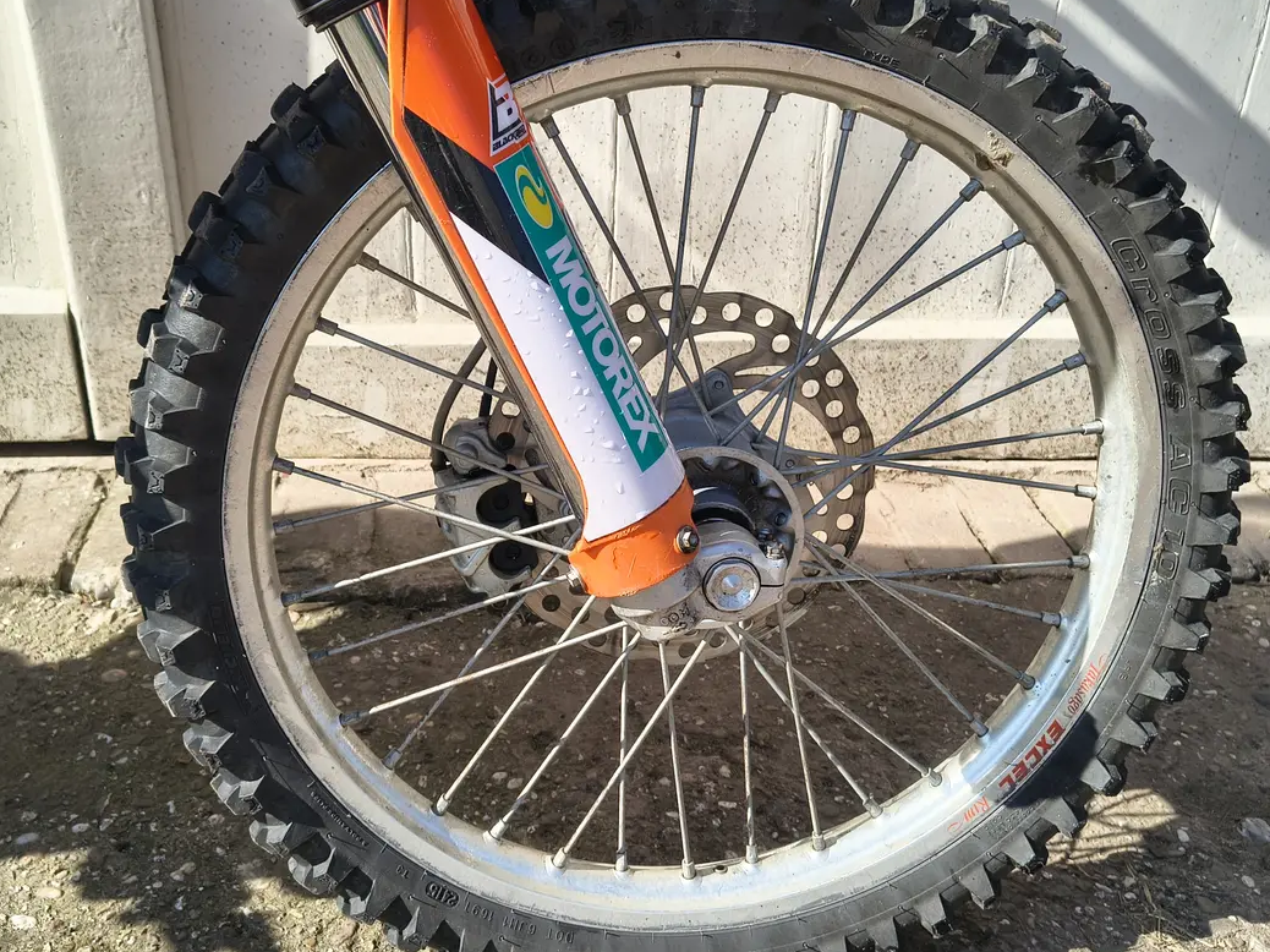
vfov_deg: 38.5
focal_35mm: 37
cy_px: 392
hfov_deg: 49.9
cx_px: 527
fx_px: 1357
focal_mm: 5.56
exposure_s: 1/1166
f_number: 1.8
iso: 101
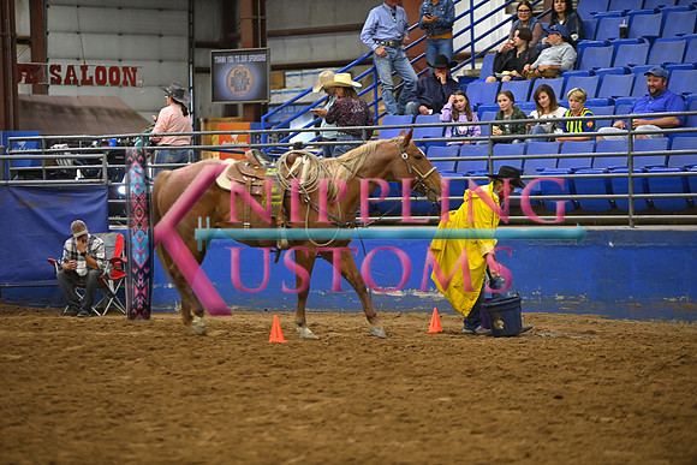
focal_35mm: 150
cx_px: 348
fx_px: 2905
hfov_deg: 13.7
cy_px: 232
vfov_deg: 9.2
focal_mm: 150
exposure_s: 1/400
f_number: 2.8
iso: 3200
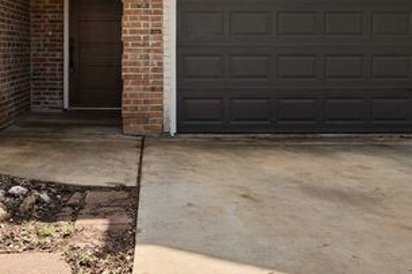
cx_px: 169
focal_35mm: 47
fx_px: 538
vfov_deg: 26.5
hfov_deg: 41.8
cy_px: -24
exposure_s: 1/125
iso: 200
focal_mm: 14
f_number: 8
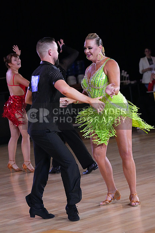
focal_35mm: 120
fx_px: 774
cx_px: 78
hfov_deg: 11.4
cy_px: 116
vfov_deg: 17.1
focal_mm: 120
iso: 12800
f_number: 5.6
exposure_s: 1/400
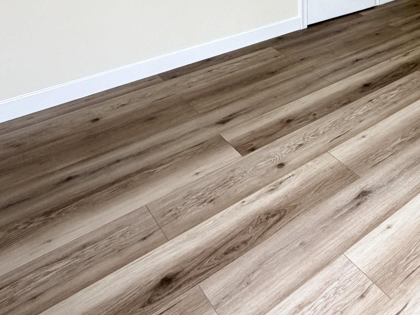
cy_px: -88
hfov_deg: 41.0
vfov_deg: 29.9
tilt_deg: -8.1
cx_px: 431
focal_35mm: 39
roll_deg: -0.5
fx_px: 473
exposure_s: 1/121
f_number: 2.2
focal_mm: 2.22
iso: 160
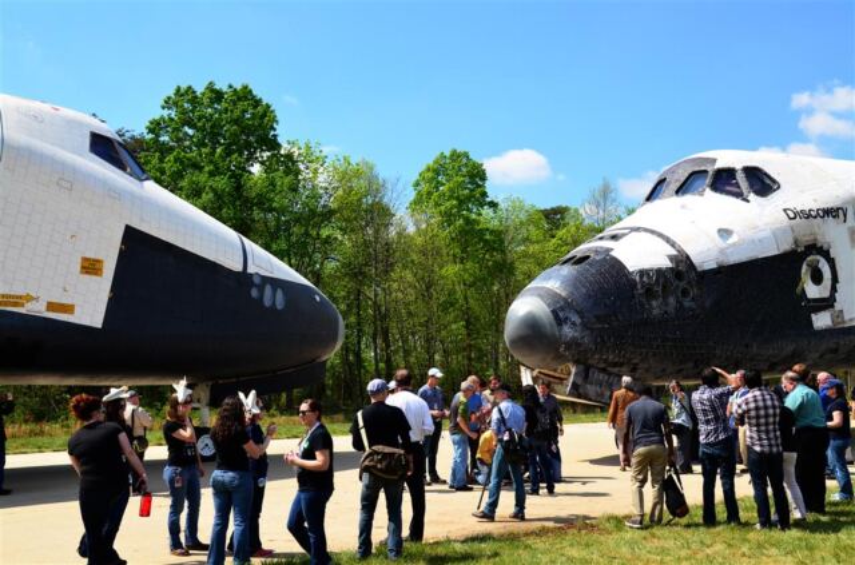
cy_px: 282
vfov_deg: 34.0
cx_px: 428
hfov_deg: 49.7
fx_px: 924
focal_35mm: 39
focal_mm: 26
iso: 200
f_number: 10
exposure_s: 1/400
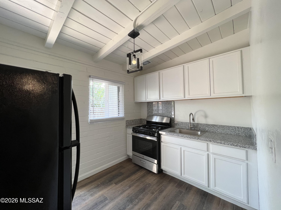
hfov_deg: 106.2
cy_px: 105
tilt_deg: +1.1
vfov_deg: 89.9
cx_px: 140
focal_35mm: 13
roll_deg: +1.0
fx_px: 106
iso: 80
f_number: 1.8
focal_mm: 1.57
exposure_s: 1/99
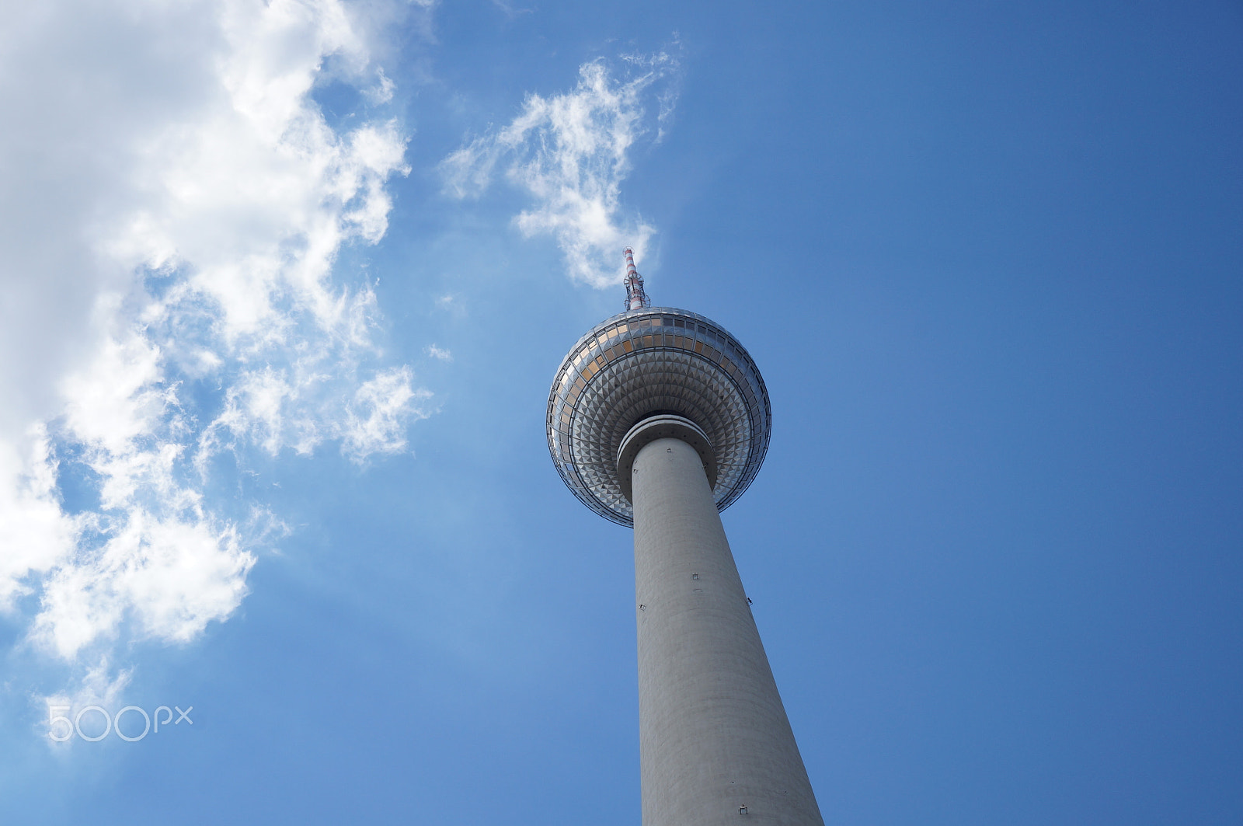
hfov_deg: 45.0
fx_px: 1500
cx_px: 622
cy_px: 413
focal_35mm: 44
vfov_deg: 30.8
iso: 200
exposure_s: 1/250
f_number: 11
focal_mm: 29
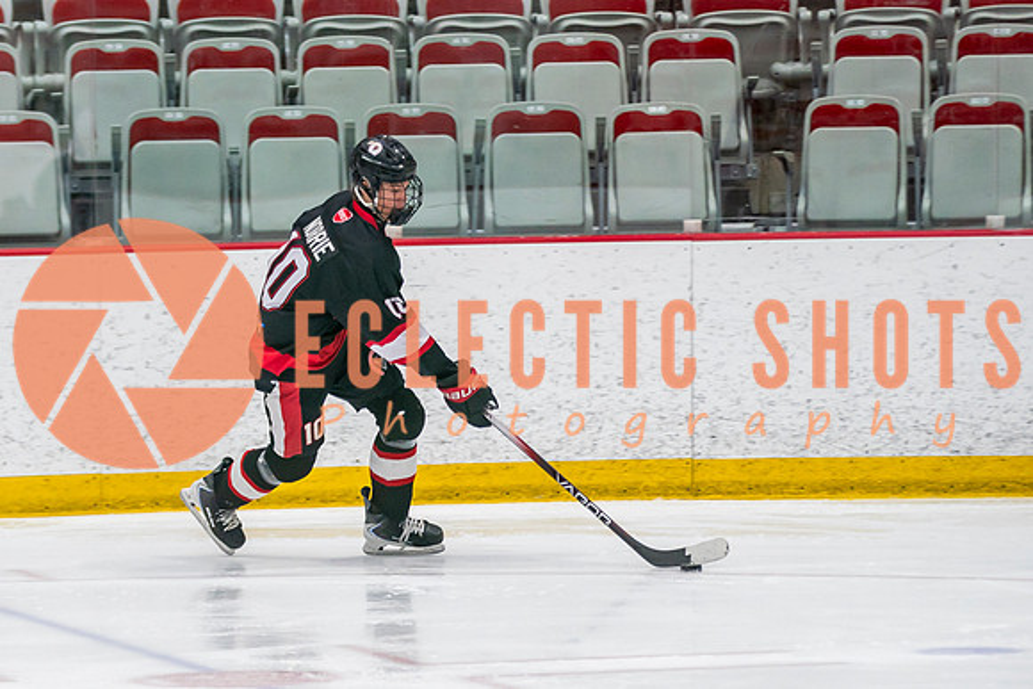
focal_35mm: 273
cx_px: 374
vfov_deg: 5.0
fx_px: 7830
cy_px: 391
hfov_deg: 7.5
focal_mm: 140
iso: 640
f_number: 2.8
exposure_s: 1/640
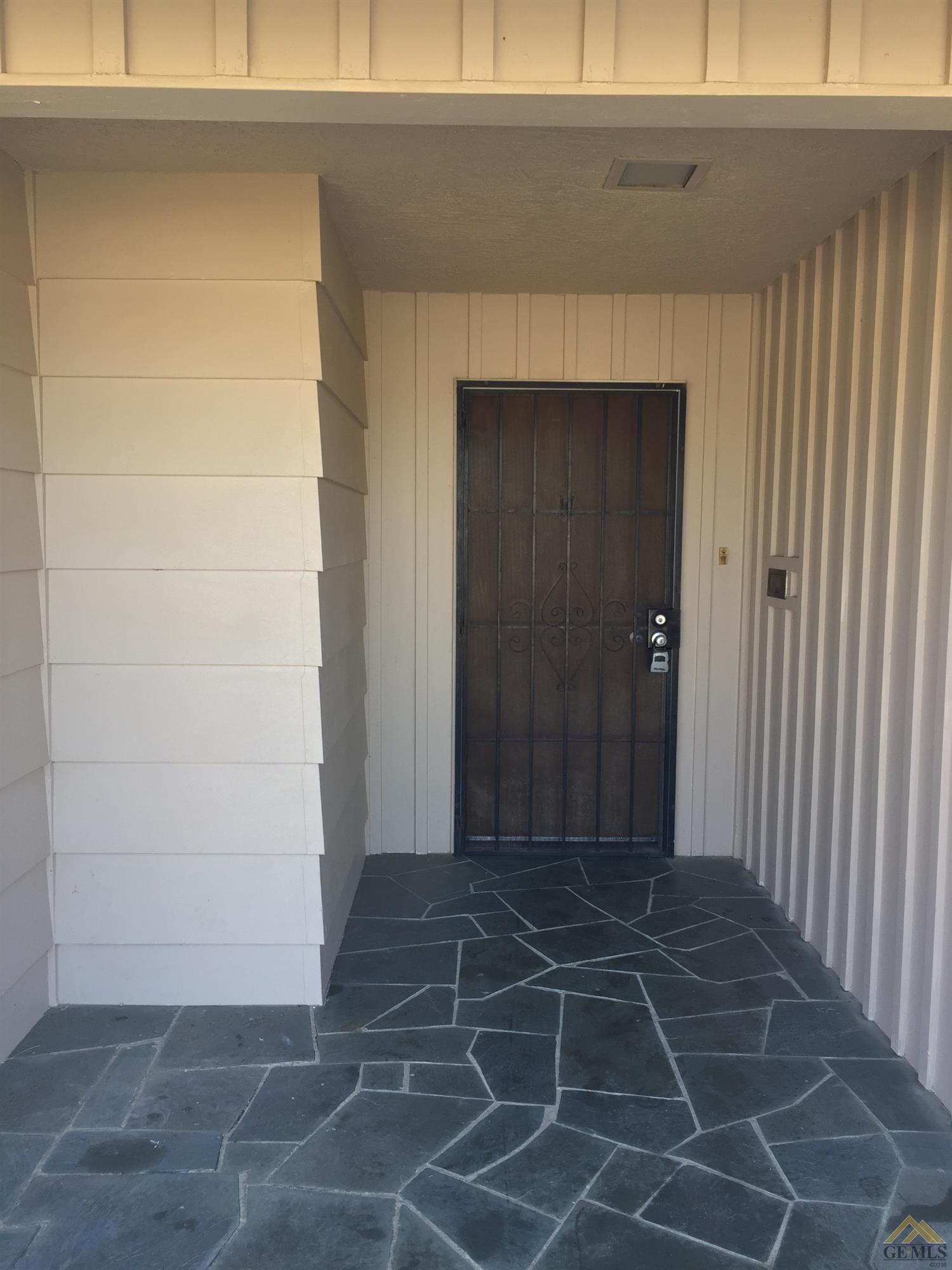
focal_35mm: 29
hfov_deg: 48.2
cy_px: 635
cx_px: 476
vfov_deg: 61.7
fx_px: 1063
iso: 32
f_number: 2.2
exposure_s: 1/120
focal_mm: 4.15
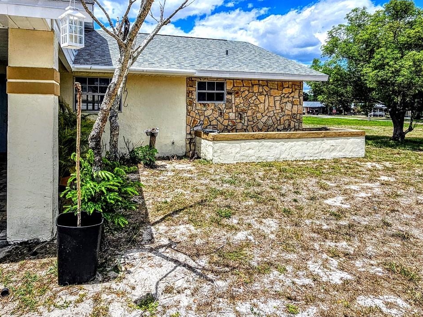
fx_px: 269
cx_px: 184
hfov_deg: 76.0
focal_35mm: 22
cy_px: 108
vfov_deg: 59.8
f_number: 2.2
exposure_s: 1/4210
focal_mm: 2.2
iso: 50
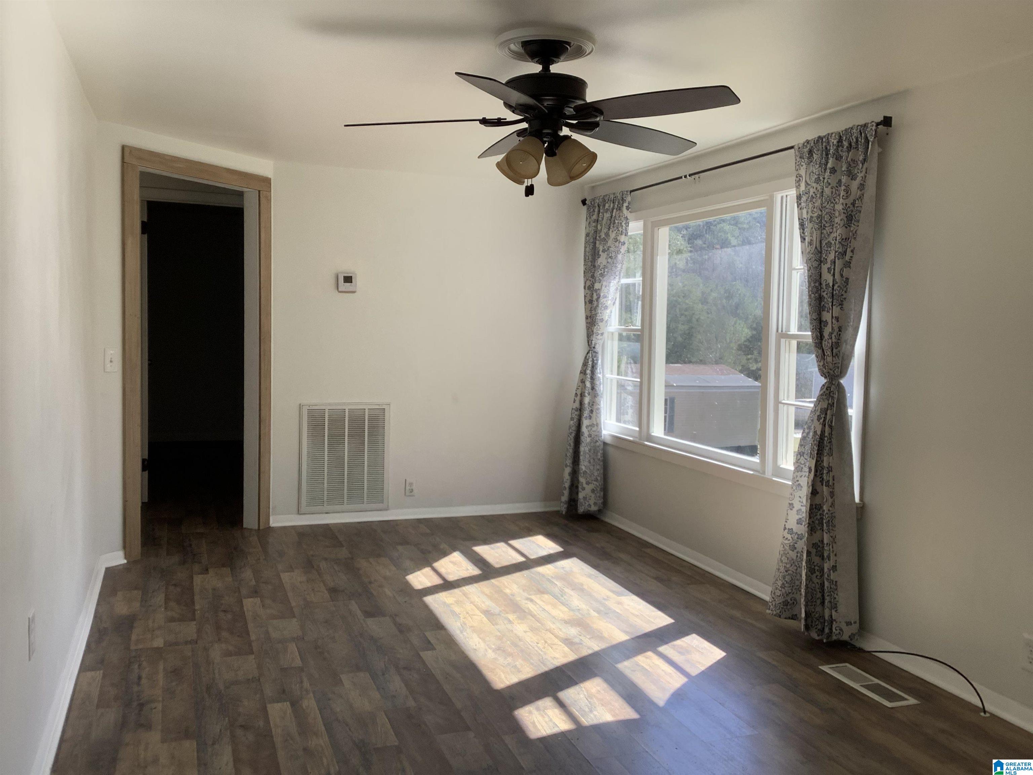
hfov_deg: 58.4
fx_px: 925
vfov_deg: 45.4
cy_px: 388
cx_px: 516
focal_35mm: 31
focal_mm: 3.3
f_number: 2.4
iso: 25
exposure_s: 1/200
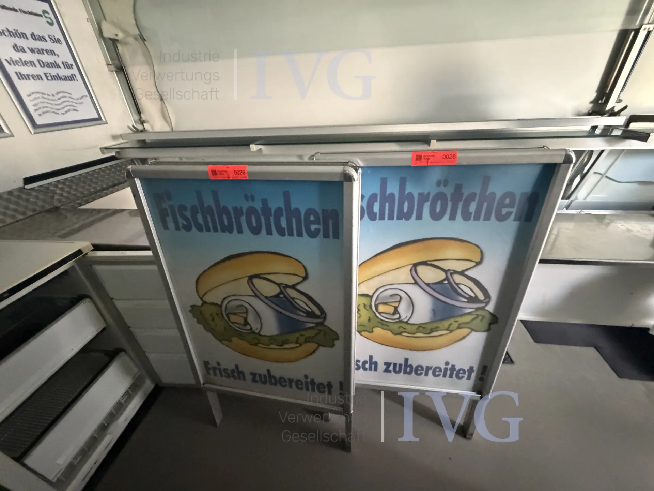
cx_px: 327
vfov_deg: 85.7
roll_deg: +3.3
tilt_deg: -34.7
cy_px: 246
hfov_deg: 102.1
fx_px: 265
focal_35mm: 14
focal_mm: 2.22
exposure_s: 1/53
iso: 1250
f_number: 2.2
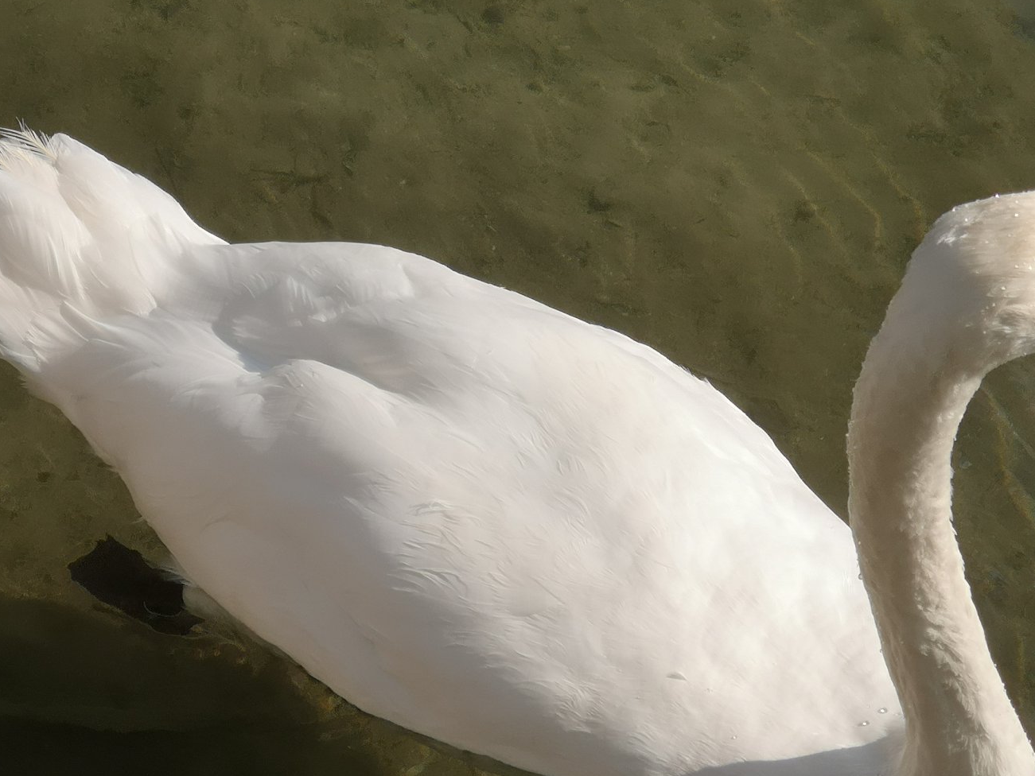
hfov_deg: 14.4
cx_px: 527
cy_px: 320
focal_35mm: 137
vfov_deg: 10.8
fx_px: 4097
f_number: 2.4
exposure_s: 1/1919
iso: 50
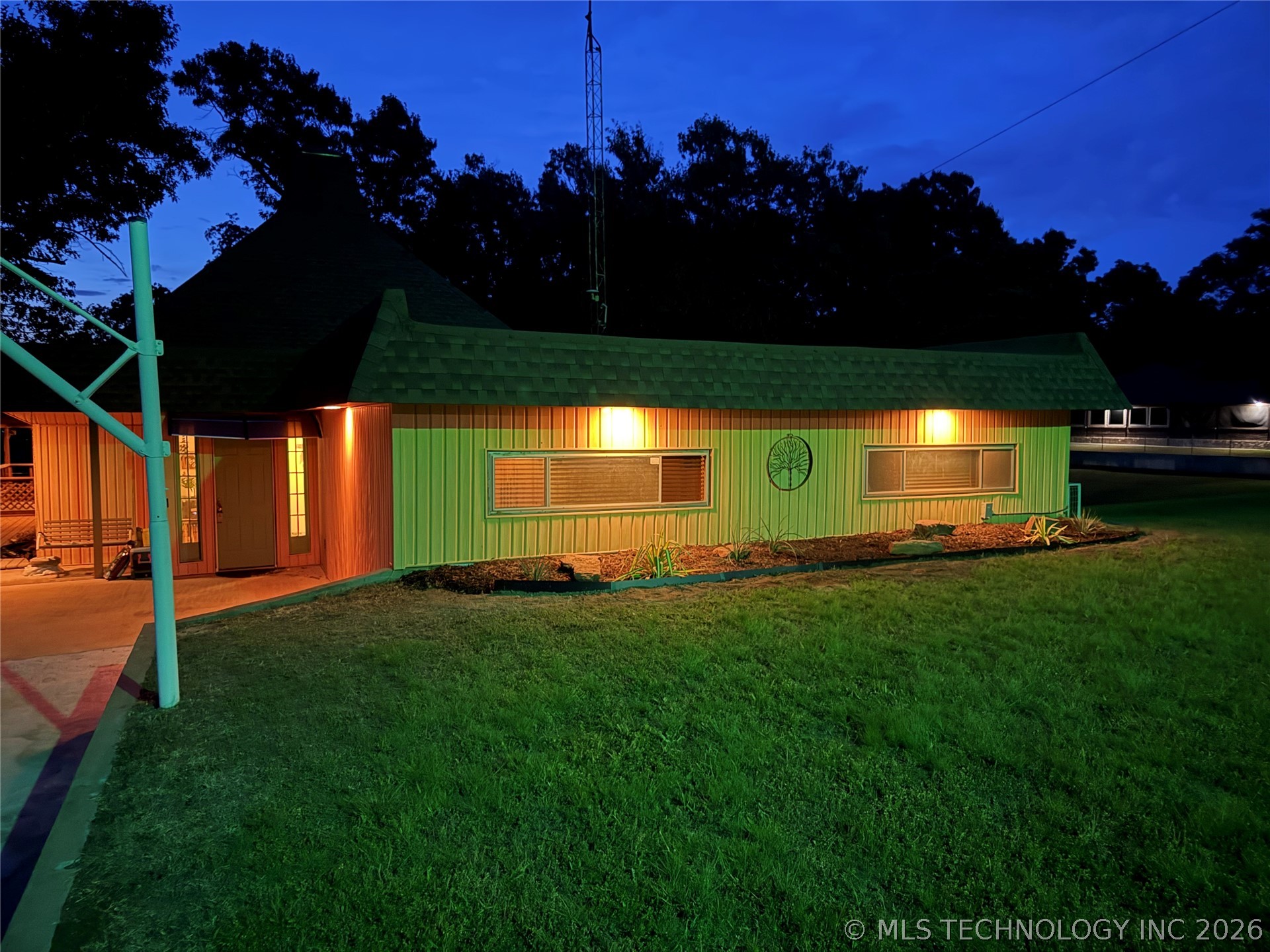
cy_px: 476
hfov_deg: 71.6
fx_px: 881
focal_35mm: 24
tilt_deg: -3.3
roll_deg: +0.2
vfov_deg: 56.8
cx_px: 635
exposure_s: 1/5
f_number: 1.78
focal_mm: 6.76
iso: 1600
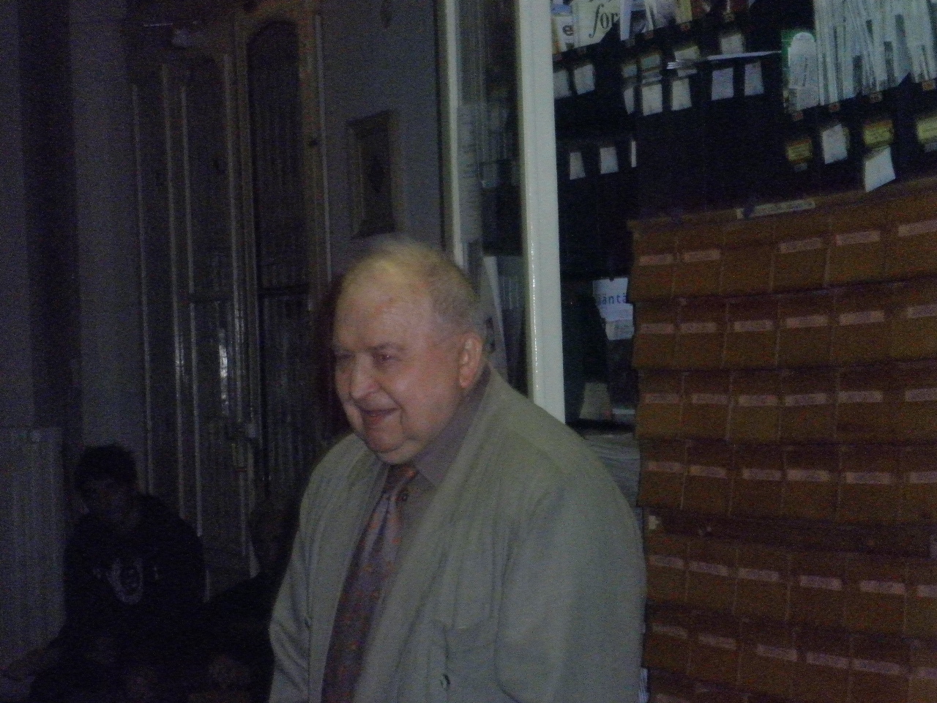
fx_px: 2436
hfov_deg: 21.8
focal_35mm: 90
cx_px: 468
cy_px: 352
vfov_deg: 16.4
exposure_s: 1/100
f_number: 5.4
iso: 800
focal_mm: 16
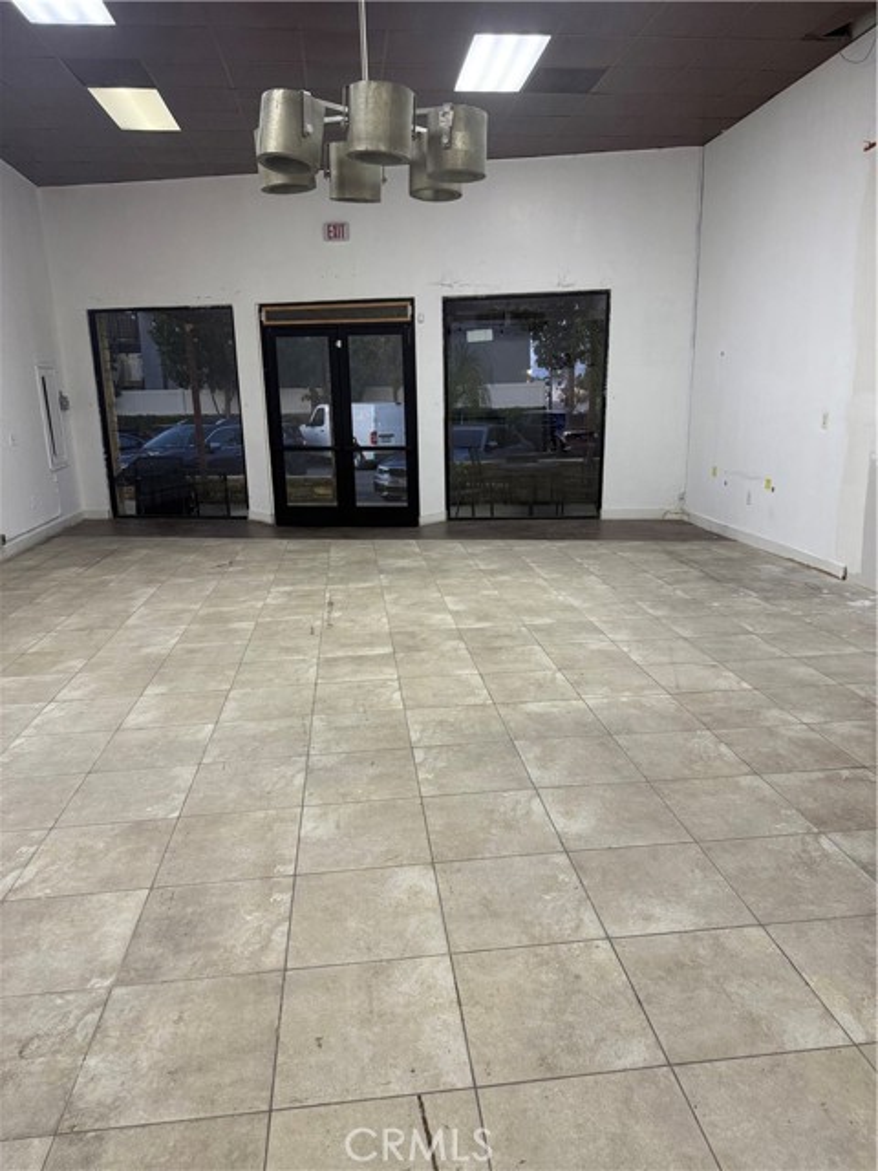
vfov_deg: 71.6
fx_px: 812
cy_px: 586
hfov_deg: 56.8
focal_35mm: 24
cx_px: 439
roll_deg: +0.3
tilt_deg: -10.7
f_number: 1.78
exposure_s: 1/60
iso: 250
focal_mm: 6.76
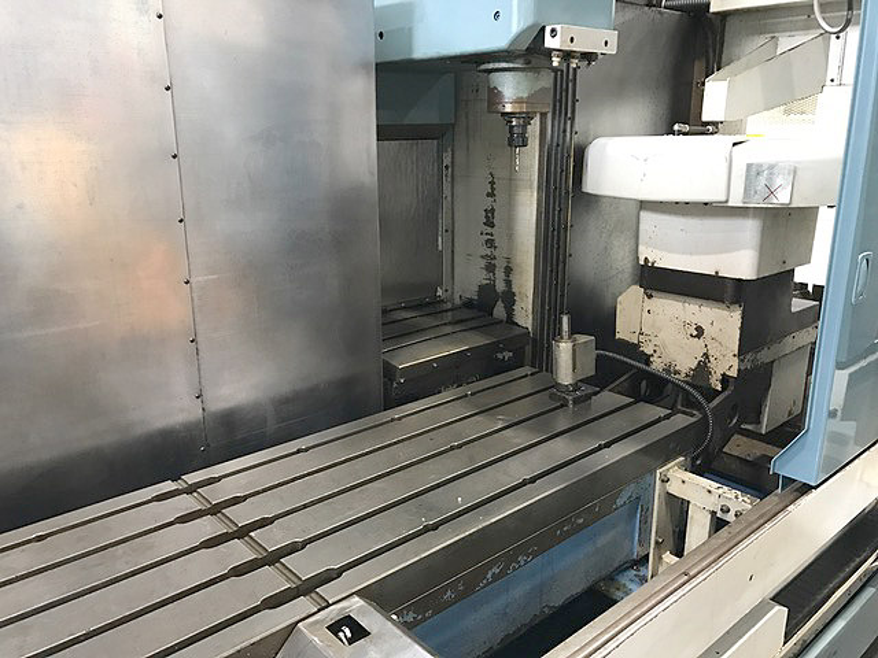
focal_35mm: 28
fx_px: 710
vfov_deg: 49.7
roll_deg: +1.1
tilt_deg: -16.2
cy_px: 329
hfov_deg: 63.4
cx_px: 439
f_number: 1.8
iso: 100
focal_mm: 3.99
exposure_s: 1/15
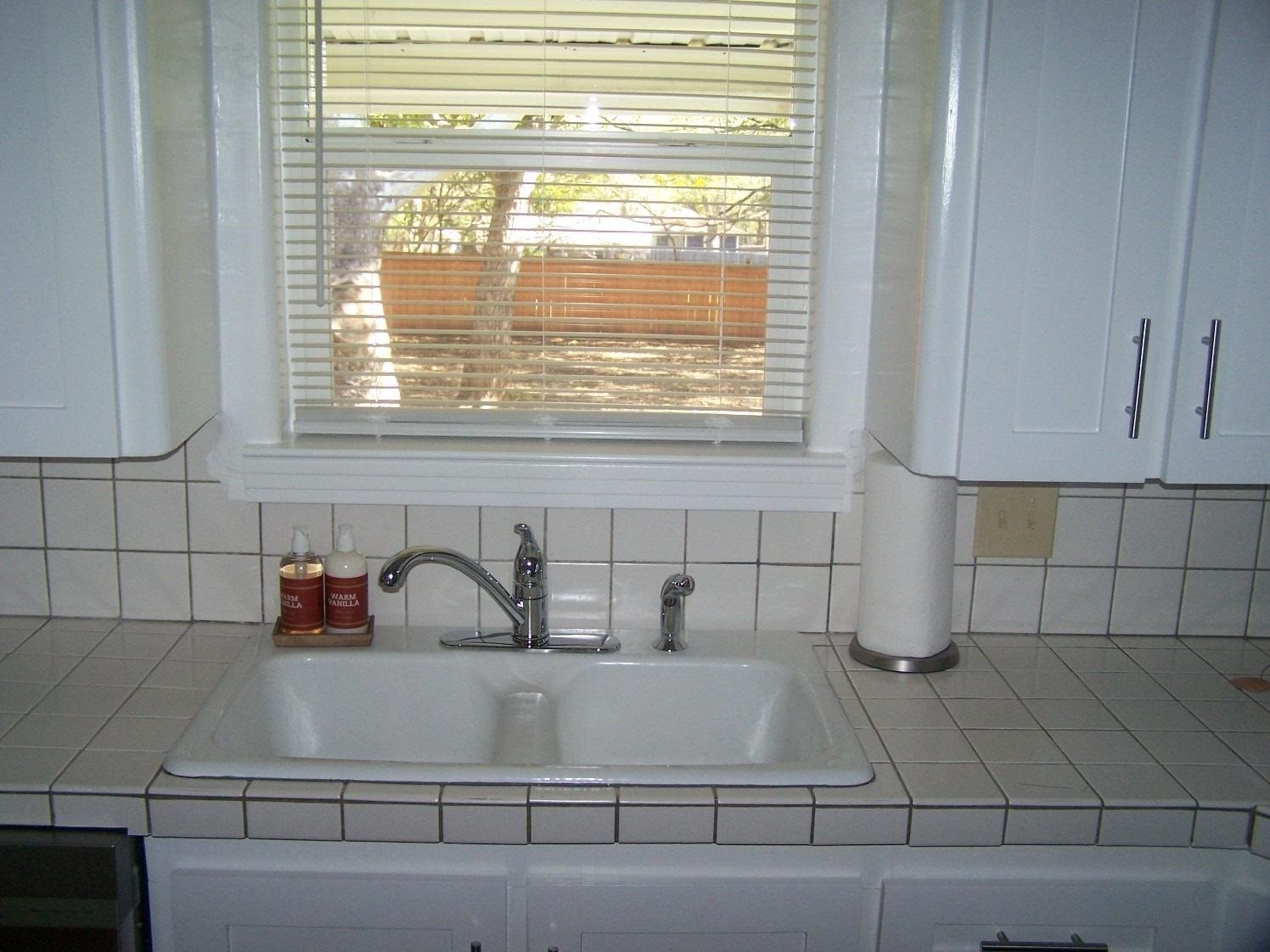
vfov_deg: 37.7
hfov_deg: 49.0
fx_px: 1394
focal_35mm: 38
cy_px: 476
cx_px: 635
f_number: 2.8
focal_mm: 6.3
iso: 160
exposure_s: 1/60
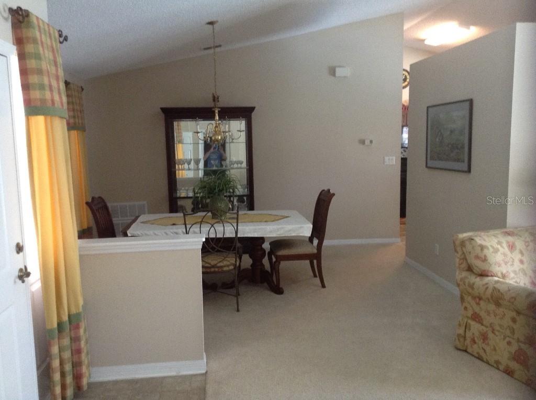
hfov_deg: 55.4
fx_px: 510
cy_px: 200
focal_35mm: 33
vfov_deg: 42.8
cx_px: 268
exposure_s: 1/24
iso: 160
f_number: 2.4
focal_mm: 3.3
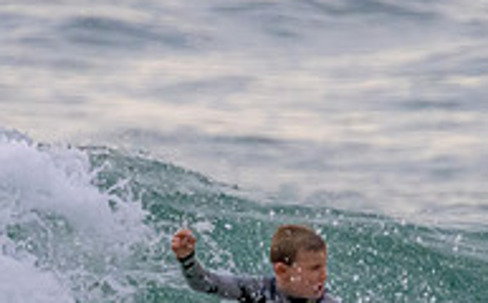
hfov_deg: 0.9
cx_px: 303
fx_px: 32590
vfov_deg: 0.5
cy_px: 355
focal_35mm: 2454
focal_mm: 800
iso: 7200
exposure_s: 1/2000
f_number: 11
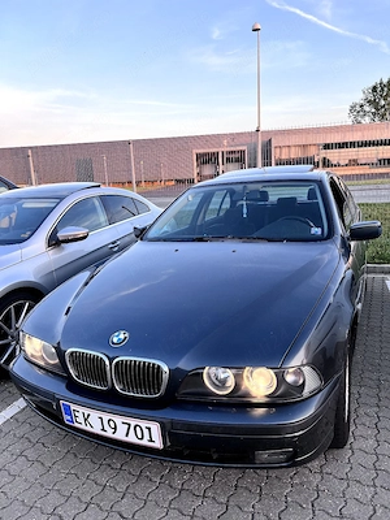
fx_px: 391
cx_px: 195
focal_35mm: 26
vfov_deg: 67.3
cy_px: 260
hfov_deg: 53.1
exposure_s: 1/417
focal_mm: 5.7
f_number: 1.5
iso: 50
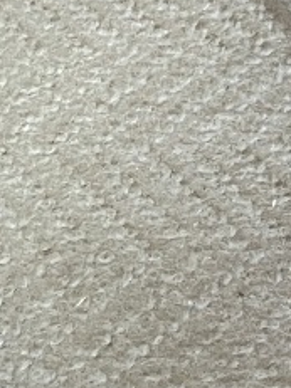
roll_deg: -7.1
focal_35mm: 135
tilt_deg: -43.9
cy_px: -281
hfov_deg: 10.2
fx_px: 1515
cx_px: 567
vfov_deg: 13.3
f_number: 1.6
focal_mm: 4.2
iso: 400
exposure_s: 1/60
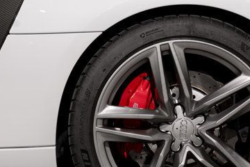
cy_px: 30
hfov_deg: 16.0
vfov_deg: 10.7
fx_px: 889
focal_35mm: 128
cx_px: 92
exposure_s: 1/50
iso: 200
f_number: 9
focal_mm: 45
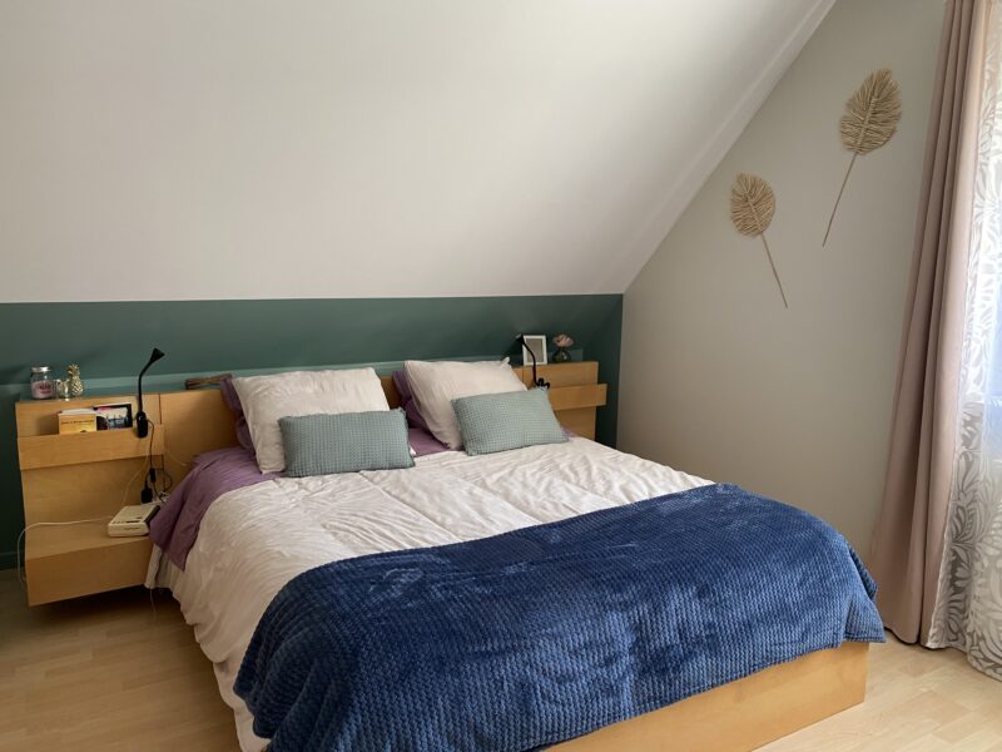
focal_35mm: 26
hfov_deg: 67.3
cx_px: 501
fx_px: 753
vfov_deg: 53.1
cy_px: 376
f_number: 1.8
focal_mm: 4.25
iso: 125
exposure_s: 1/65
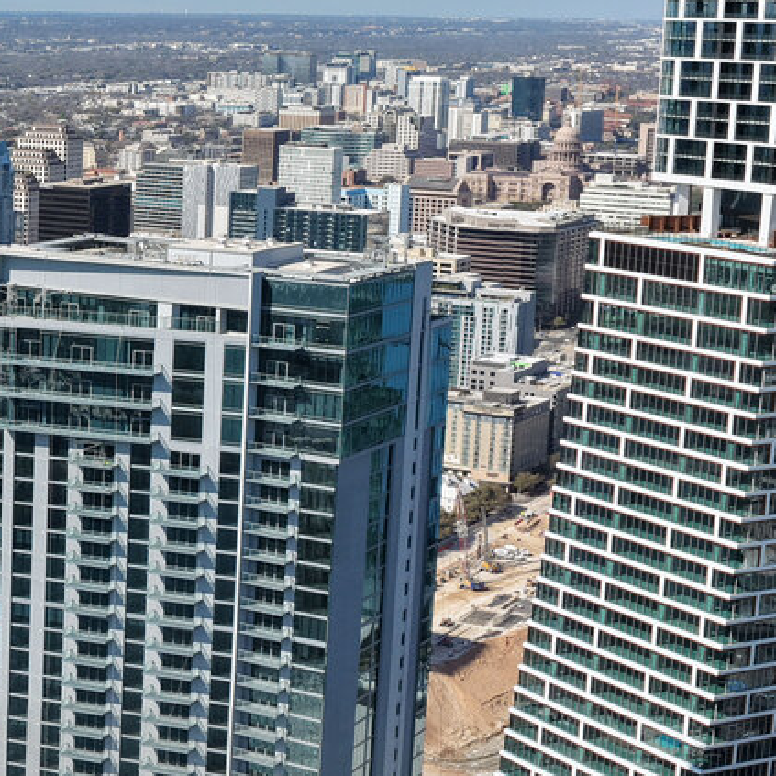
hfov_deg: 15.0
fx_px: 2739
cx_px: -365
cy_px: 435
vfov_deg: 16.1
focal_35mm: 108
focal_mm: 14.45
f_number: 2.8
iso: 250
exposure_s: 1/2500
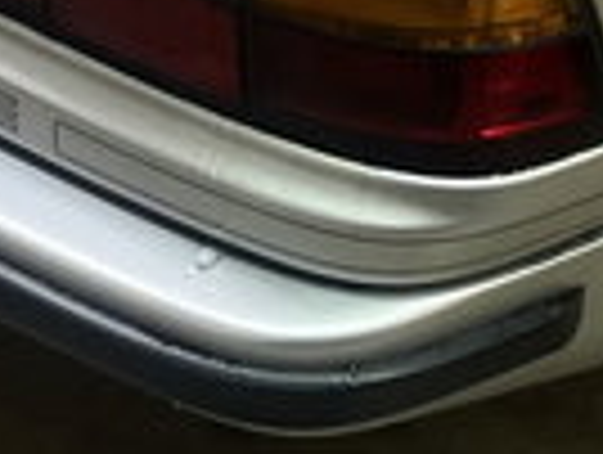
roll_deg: -3.5
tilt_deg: -27.1
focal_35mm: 149
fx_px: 2600
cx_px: 324
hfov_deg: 13.2
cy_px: -467
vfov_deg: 9.3
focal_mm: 5.1
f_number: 1.6
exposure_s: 1/50
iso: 160
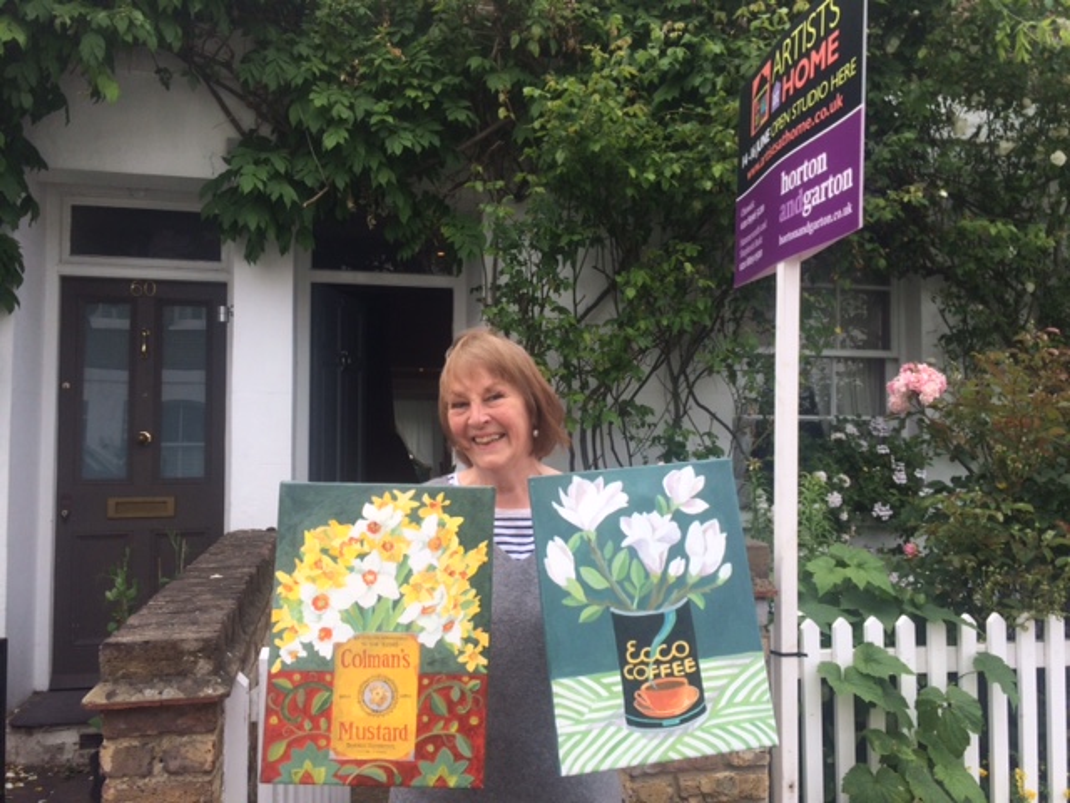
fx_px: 896
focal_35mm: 29
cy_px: 402
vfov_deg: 48.2
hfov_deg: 61.7
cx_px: 535
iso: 32
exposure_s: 1/855
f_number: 2.2
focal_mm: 4.15
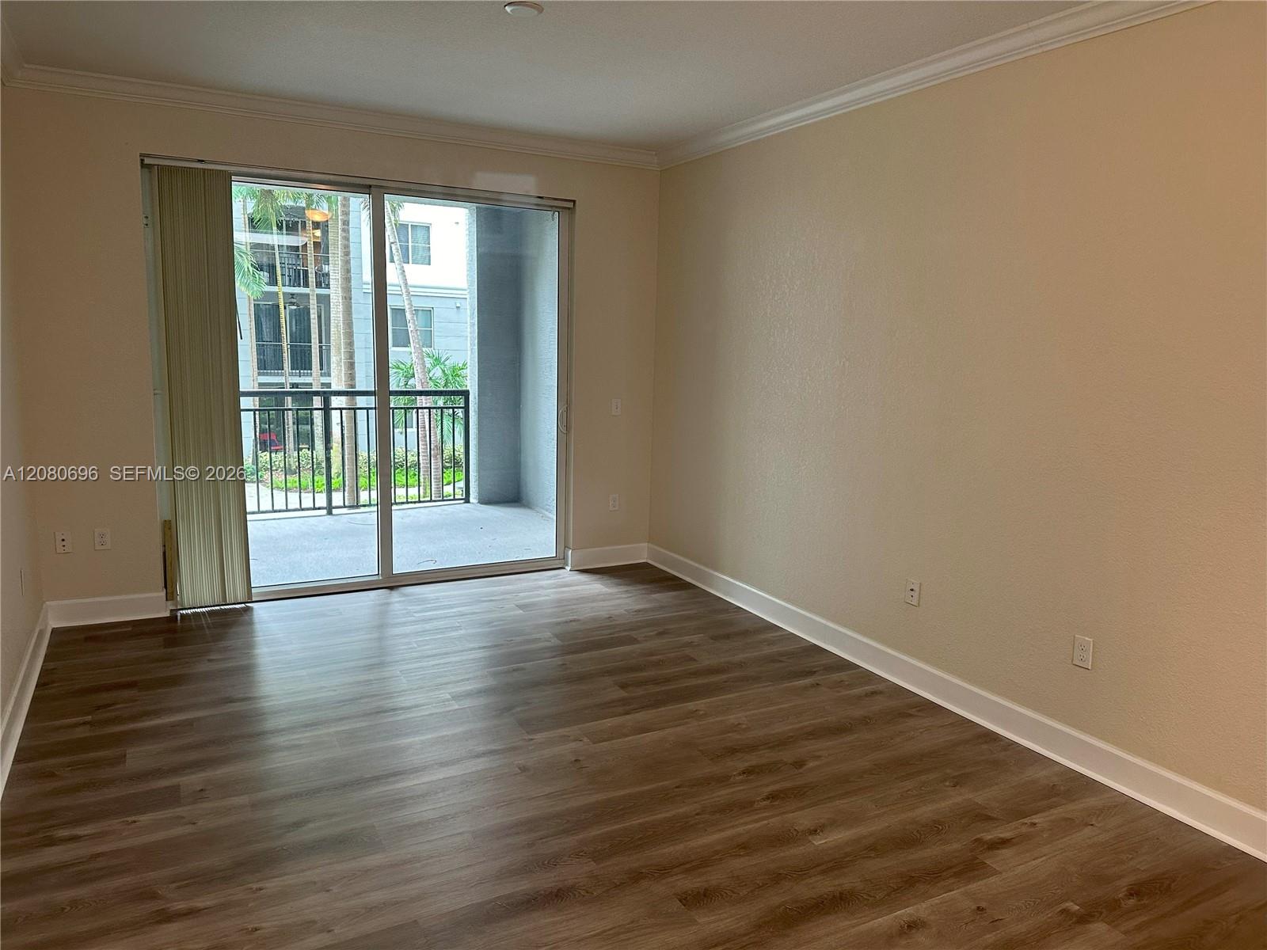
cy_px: 475
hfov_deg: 71.6
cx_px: 634
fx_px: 878
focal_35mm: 24
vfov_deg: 56.8
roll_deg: -1.6
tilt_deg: -9.0
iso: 250
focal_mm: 6.86
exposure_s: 1/60
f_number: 1.78
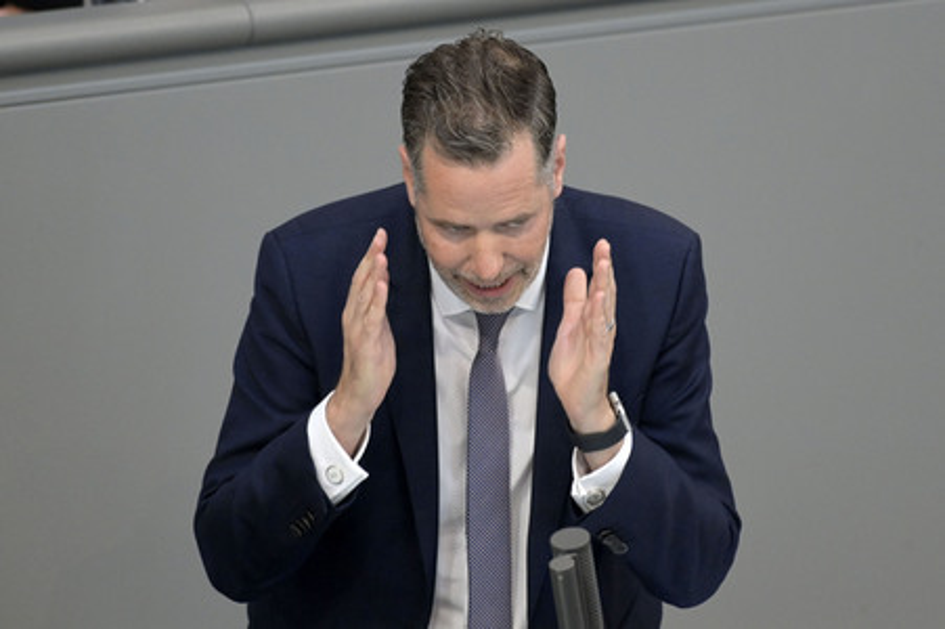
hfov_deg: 4.1
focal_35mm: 500
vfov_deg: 2.7
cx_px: 472
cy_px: 314
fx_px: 13115
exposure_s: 1/400
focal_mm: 500
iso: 8000
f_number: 5.6
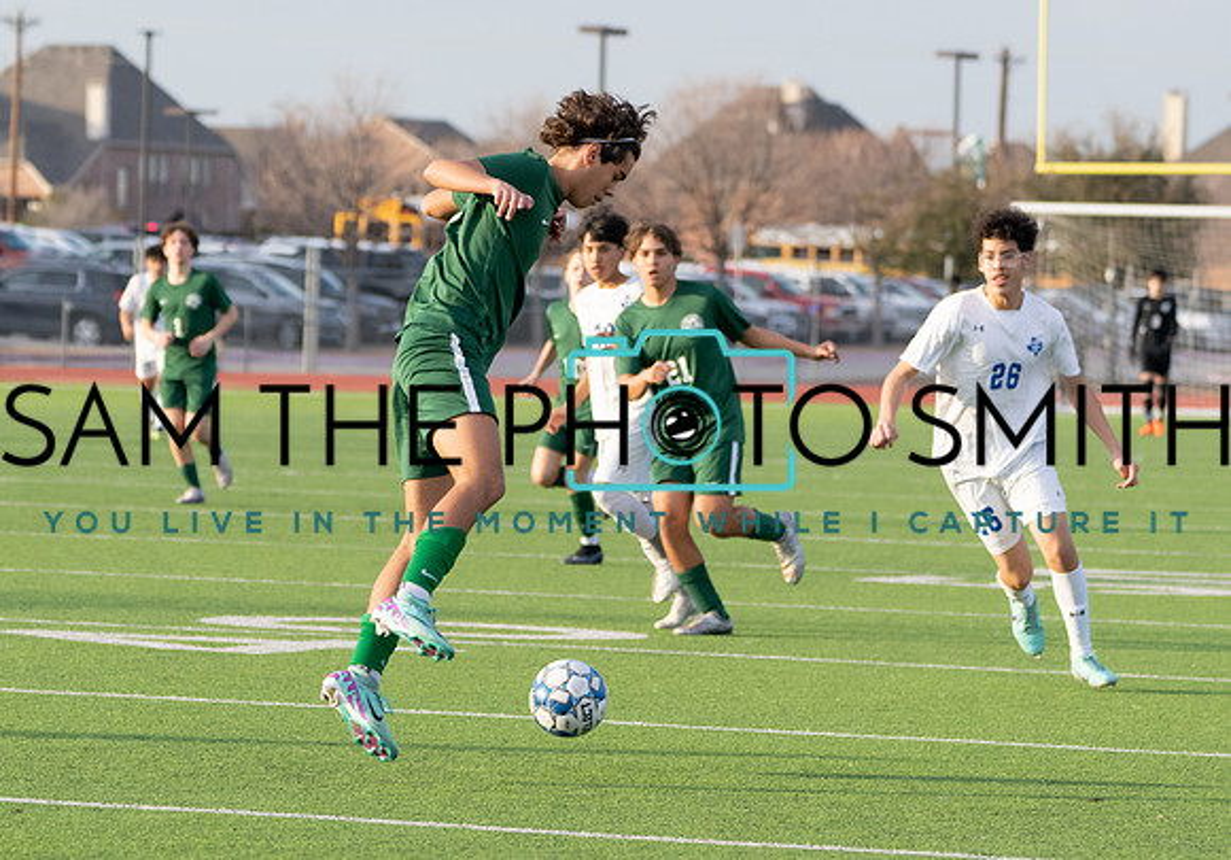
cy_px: 469
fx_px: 7920
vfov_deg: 6.2
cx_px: 539
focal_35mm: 228
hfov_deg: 8.9
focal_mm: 150
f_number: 5
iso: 1000
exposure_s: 1/1250
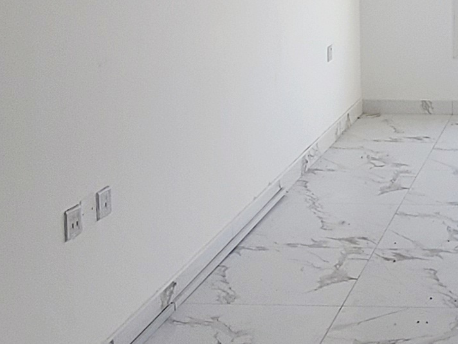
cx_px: 550
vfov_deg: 19.5
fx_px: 966
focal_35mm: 73
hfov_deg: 24.2
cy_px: -8
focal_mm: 2.2
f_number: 2.2
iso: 64
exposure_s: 1/60.2
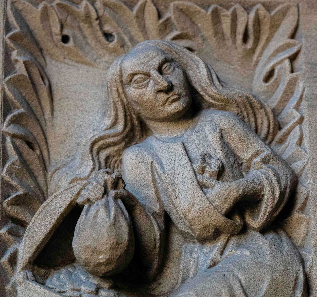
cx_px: 192
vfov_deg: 8.4
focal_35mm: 201
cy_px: 149
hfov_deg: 9.0
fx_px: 2019
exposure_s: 1/1250
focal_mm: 155
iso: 8000
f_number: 7.1
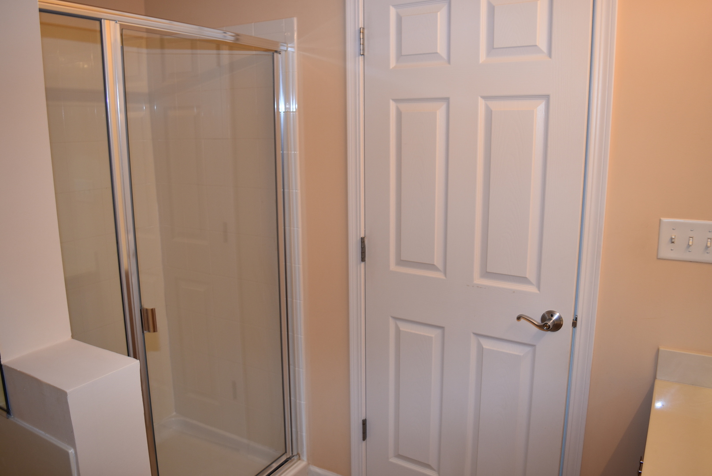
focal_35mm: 27
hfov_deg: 67.3
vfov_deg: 48.0
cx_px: 356
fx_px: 534
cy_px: 238
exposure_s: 1/60
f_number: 4
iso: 280
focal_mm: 18
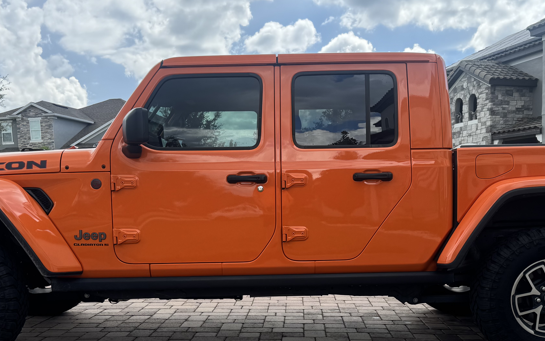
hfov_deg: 46.2
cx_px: 286
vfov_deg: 29.3
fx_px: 639
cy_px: 262
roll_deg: +1.6
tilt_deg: -5.7
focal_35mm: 43
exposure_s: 1/1869
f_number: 1.78
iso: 80
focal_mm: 6.76
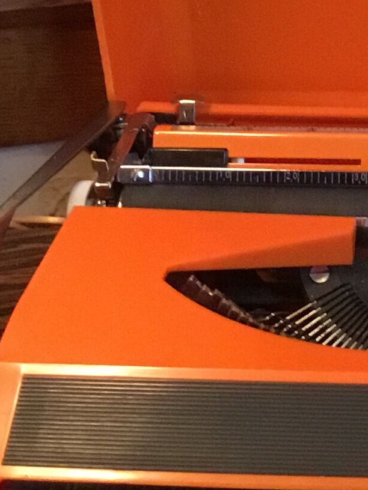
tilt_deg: -22.5
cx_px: 490
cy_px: 25
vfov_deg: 15.7
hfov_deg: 11.6
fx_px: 1758
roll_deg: +2.6
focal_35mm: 124
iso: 200
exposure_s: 1/17
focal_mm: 3.3
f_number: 2.4
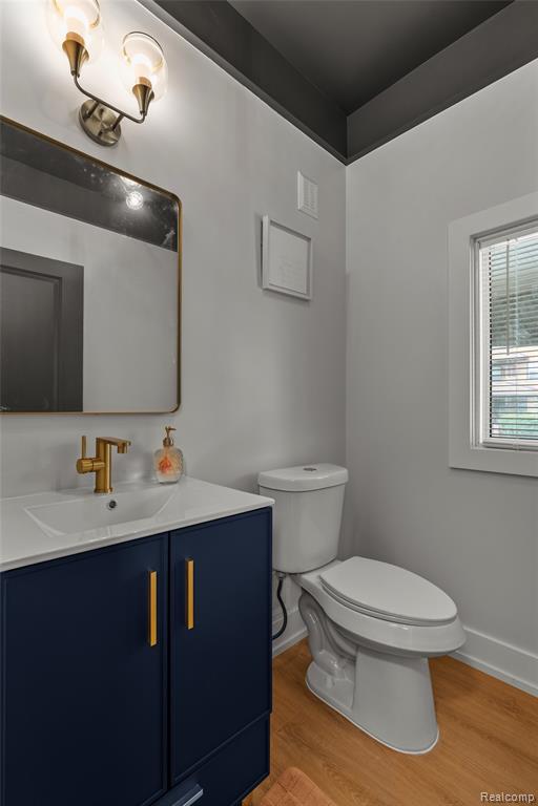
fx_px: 359
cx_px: 269
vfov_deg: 96.7
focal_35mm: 16
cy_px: 403
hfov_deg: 73.7
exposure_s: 1/4
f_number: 8
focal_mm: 16
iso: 400
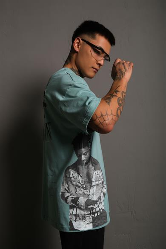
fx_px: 242
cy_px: 124
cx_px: 83
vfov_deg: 54.4
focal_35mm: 35
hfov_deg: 37.9
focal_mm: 23.3
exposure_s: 1/160
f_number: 5
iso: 160
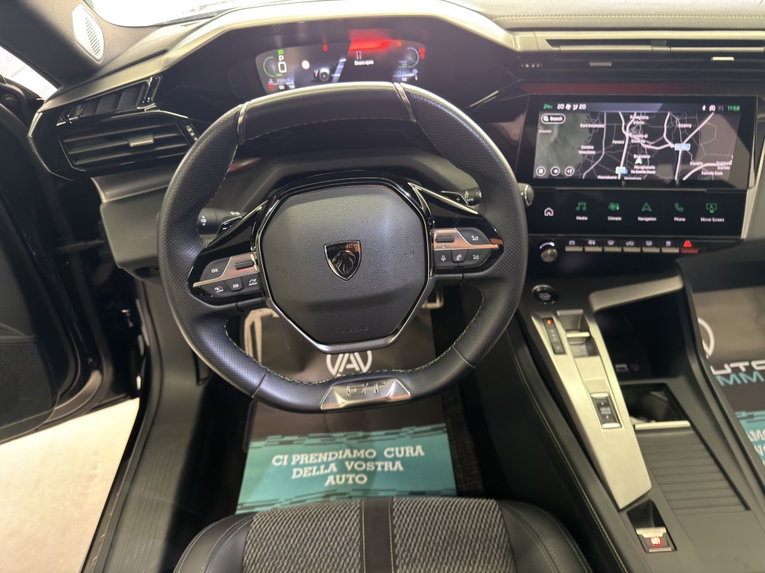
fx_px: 530
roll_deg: +6.0
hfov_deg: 71.6
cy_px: 286
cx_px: 382
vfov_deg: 56.8
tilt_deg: -40.1
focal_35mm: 24
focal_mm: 6.76
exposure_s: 1/25
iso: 500
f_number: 1.78
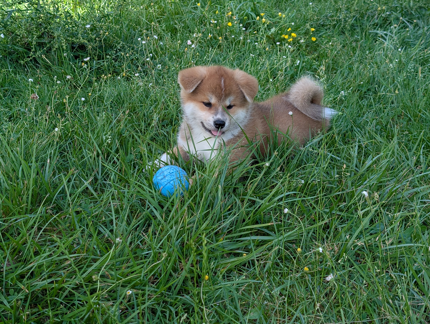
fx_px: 610
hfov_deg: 38.9
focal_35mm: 49
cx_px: 215
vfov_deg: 29.7
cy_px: 162
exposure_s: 1/173
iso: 19
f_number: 1.68
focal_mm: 6.9
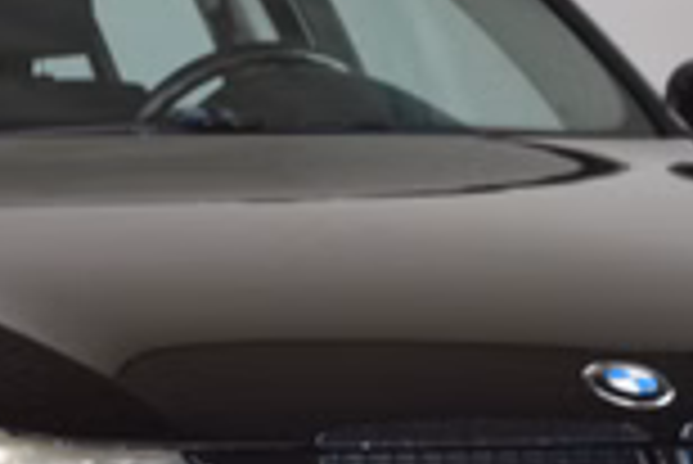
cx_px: 54
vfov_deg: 3.2
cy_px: 437
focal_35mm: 436
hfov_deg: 4.7
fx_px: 8401
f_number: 5.3
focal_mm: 70
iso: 640
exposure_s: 1/60
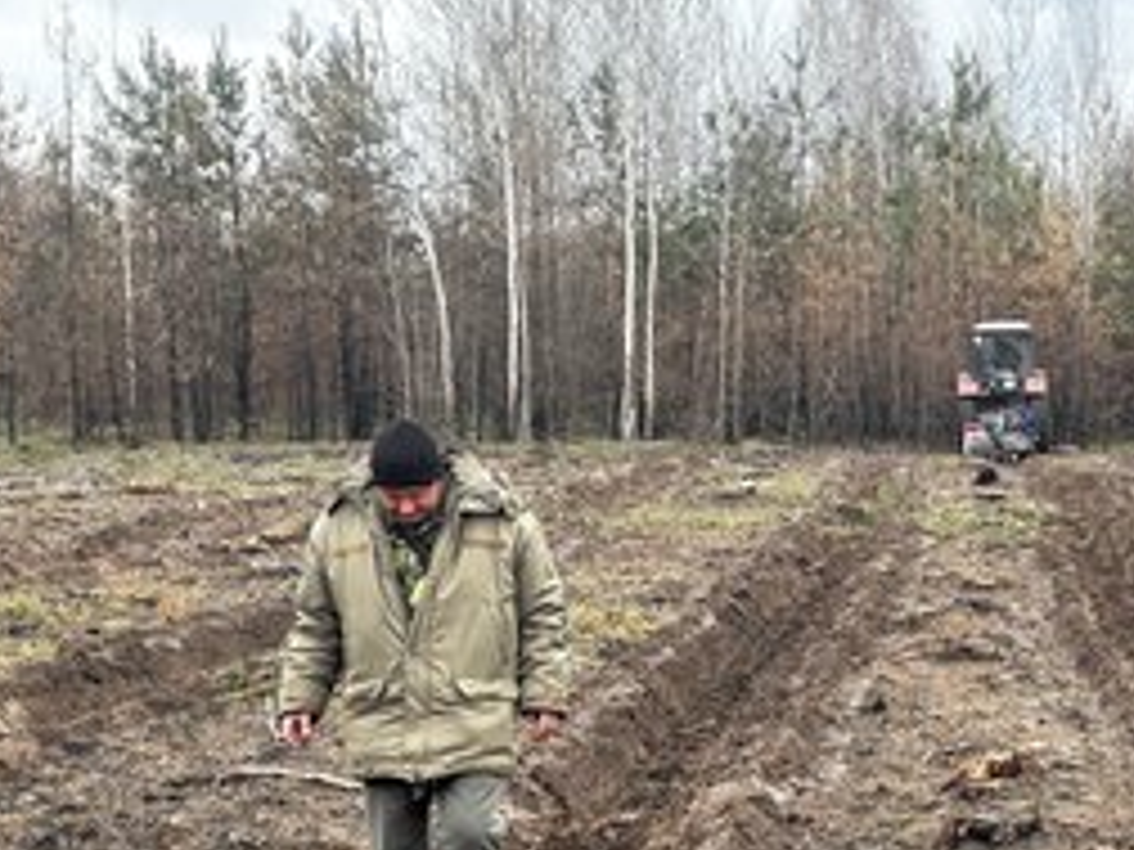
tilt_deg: -4.1
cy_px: 625
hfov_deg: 16.1
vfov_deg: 12.1
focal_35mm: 122
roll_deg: -0.7
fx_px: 3997
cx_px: 842
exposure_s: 1/99
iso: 32
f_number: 2.8
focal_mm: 9
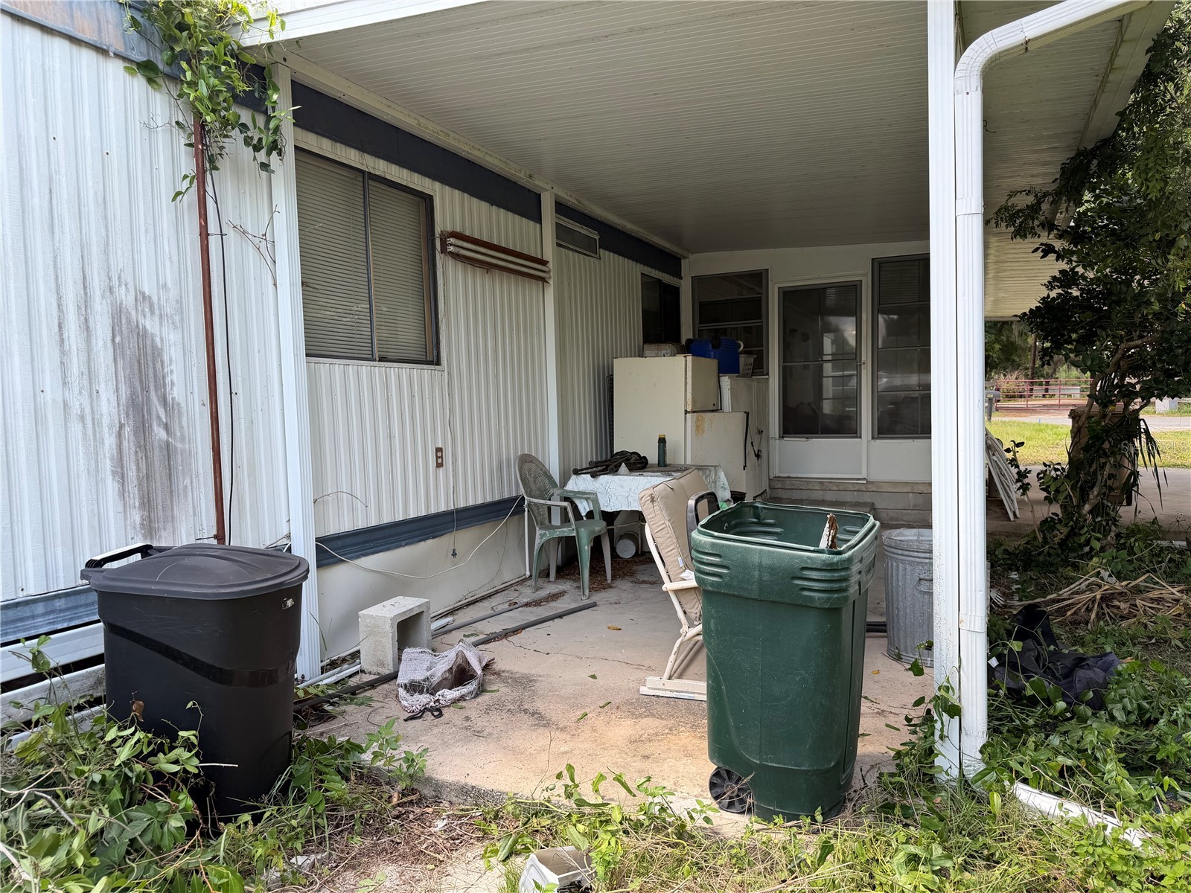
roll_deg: +1.1
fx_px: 826
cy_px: 446
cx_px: 596
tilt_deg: -3.6
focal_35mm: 24
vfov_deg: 56.8
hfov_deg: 71.6
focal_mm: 6.76
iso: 80
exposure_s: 1/419
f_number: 1.78
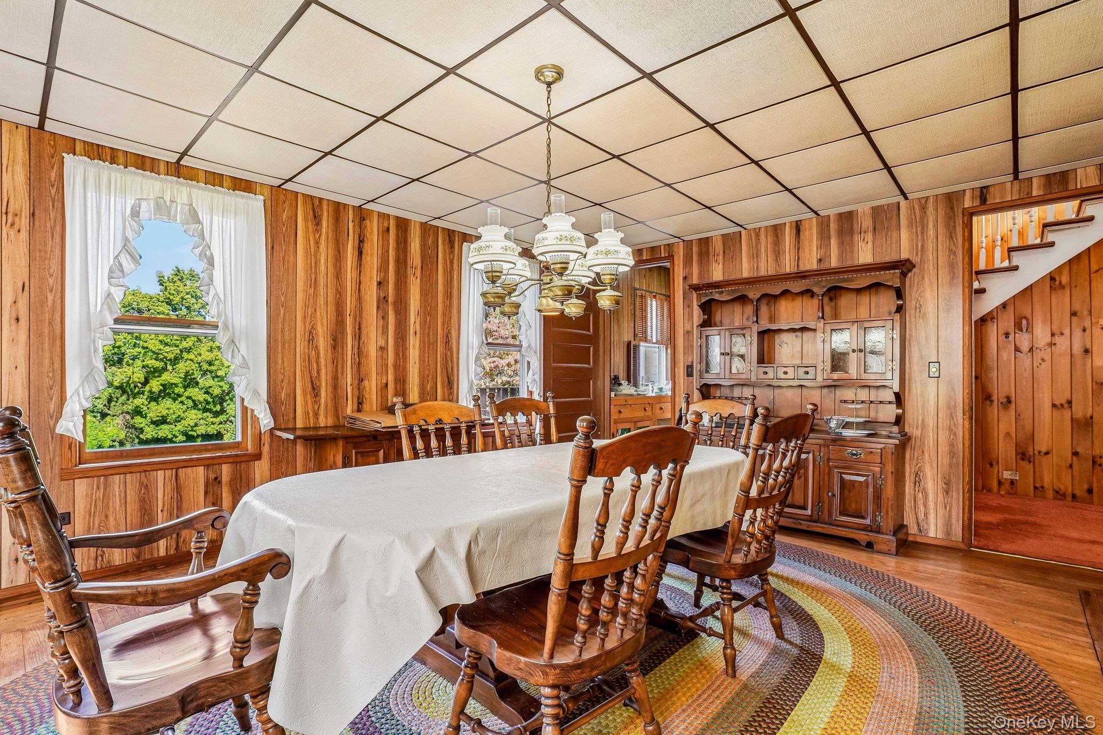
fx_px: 490
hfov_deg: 96.7
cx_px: 552
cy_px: 368
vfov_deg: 73.7
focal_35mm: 16
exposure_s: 1/15
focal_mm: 16
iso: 320
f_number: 8
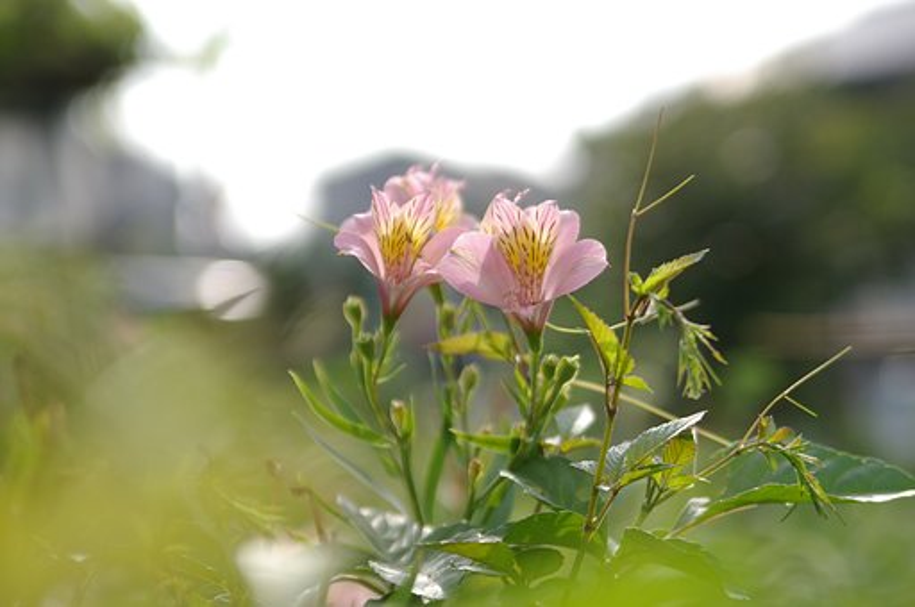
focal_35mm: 94
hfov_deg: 21.6
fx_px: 2399
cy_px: 304
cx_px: 458
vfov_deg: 14.4
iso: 200
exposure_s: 1/1600
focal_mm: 63
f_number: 2.8
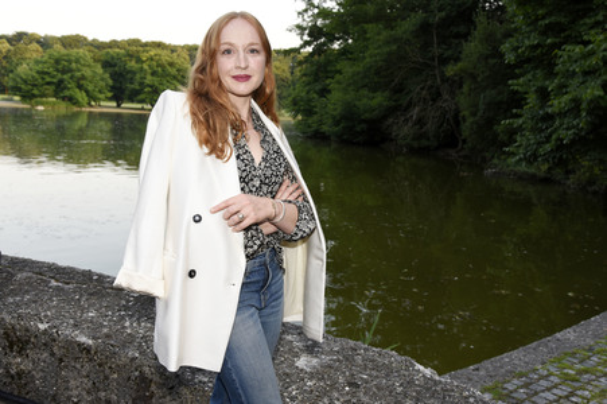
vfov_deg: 37.8
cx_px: 304
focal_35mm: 35
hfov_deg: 54.5
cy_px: 202
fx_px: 590
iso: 640
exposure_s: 1/80
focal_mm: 35
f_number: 6.3
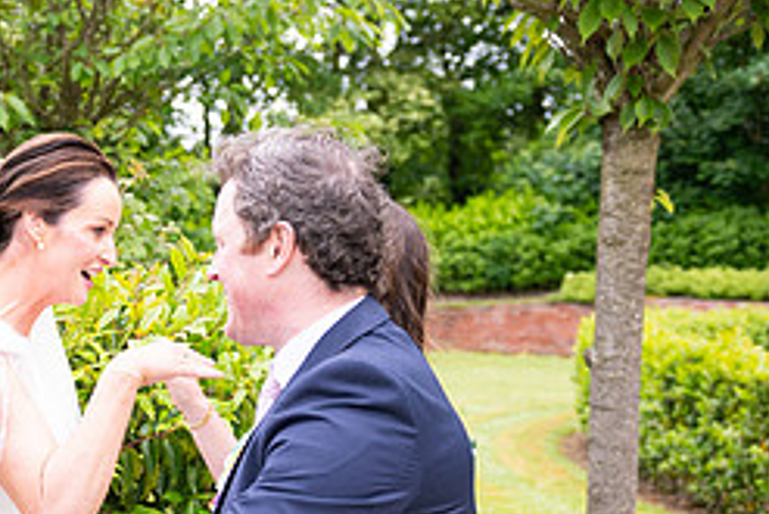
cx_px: 103
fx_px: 1603
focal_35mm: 75
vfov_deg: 17.6
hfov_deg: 26.2
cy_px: 553
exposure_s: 1/800
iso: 250
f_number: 3.5
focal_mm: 32
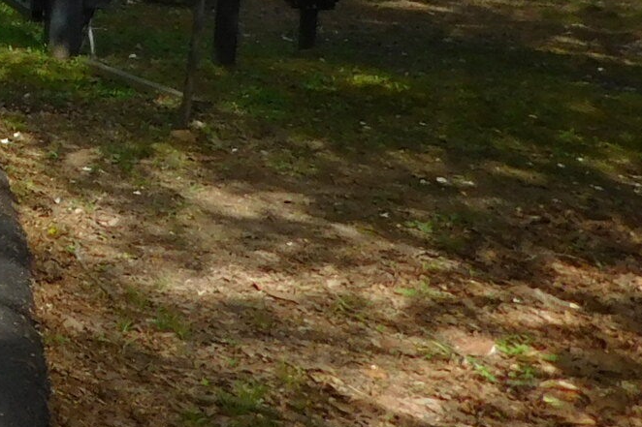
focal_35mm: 111
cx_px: -585
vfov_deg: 12.0
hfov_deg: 15.3
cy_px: -126
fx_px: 1979
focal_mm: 4
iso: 125
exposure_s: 1/800
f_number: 3
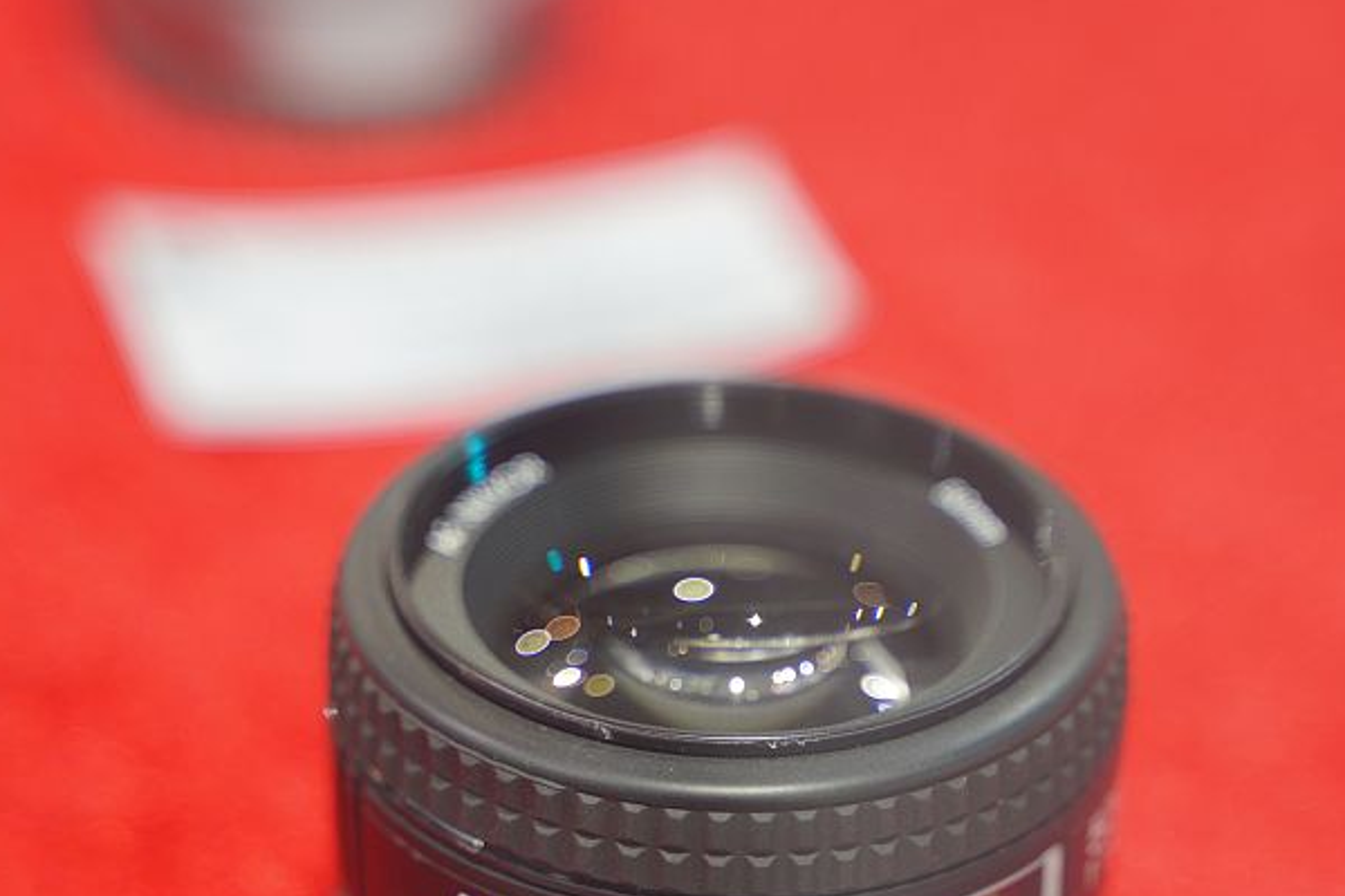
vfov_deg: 9.1
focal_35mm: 150
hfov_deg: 13.7
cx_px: 708
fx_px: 5604
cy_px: 849
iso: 640
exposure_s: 1/160
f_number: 2.8
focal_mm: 75
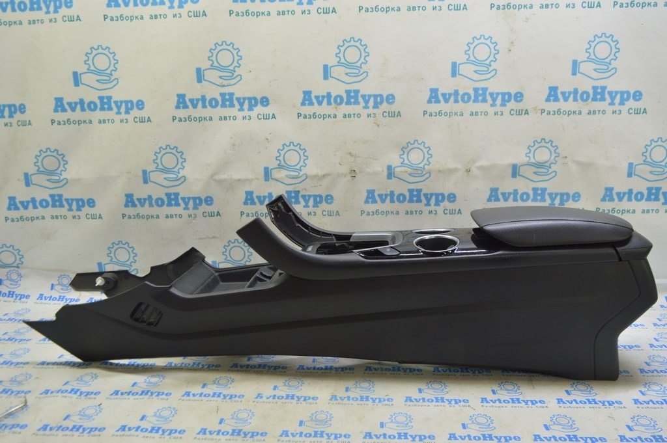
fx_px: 555
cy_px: 222
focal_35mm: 30
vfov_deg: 43.5
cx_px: 334
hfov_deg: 62.0
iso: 400
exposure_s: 1/20
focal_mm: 20
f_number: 5.6
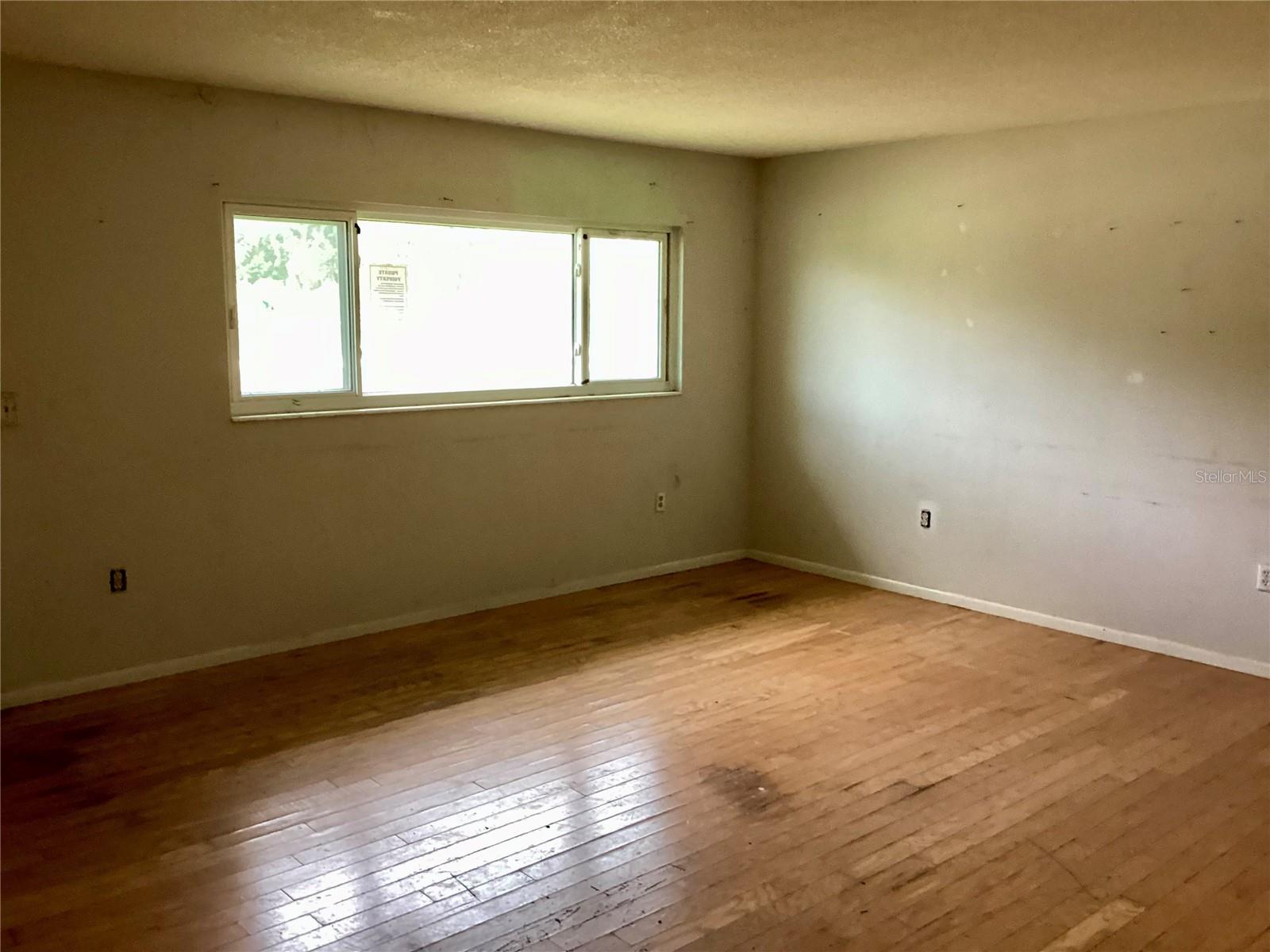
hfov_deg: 58.4
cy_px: 476
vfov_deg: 45.4
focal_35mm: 31
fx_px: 1137
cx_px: 635
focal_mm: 3.3
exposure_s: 1/60
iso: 200
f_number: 2.4
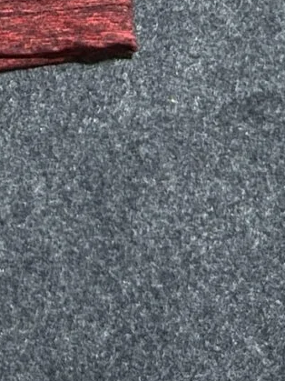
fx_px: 1746
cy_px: -581
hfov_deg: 8.6
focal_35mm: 159
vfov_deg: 10.4
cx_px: -387
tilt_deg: -58.0
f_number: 1.5
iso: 125
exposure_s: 1/50
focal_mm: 5.7
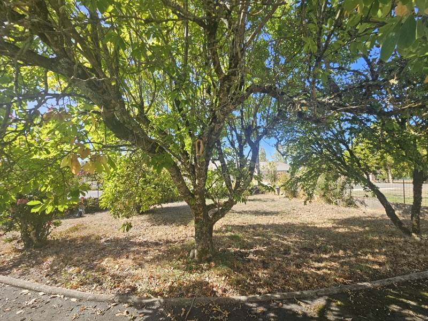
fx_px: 161
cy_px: 160
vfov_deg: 89.9
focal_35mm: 13
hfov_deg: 106.2
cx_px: 214
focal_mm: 2.2
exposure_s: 1/392
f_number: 2.2
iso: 50
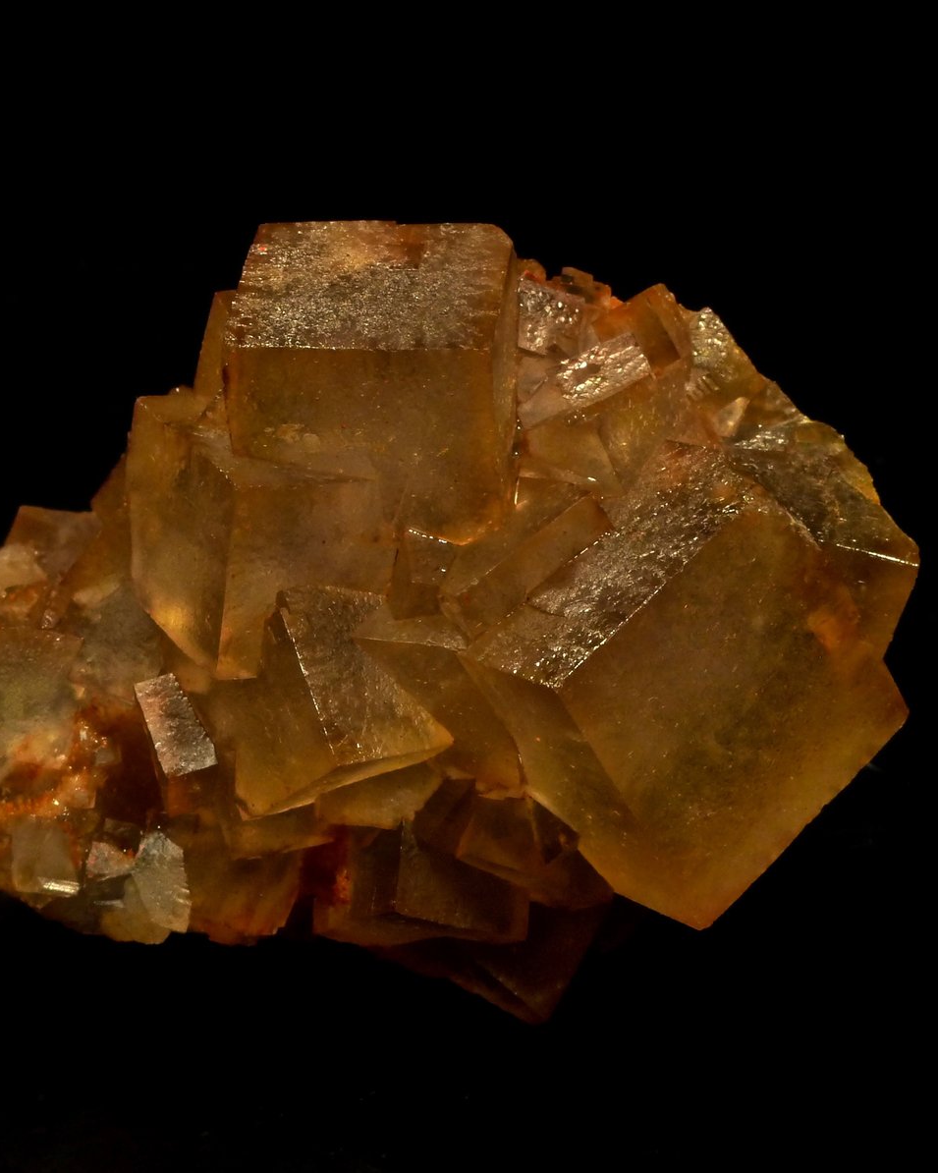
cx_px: 352
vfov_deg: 27.9
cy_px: 586
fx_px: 2360
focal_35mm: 68
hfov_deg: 22.4
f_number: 8
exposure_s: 1/8
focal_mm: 11.1
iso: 400
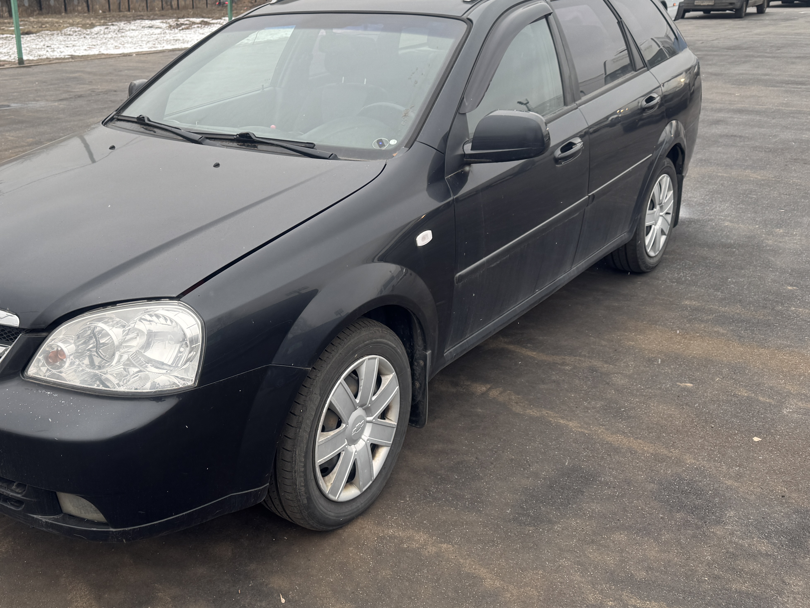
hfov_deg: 51.6
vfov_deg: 40.5
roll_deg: +1.8
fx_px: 819
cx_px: 270
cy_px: 244
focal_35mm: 35
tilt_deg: -17.3
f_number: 1.78
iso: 64
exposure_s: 1/233
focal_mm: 6.76
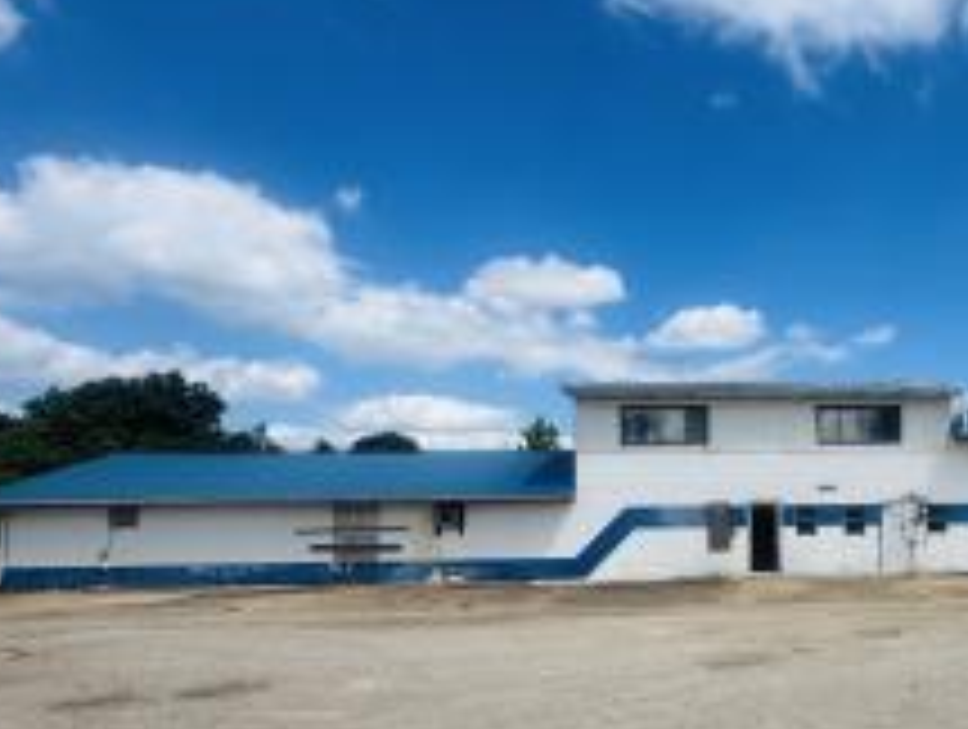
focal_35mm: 26
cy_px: 477
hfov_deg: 62.3
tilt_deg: +4.1
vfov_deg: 52.3
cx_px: 756
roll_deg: +0.3
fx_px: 728
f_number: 2.2
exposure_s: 1/3247
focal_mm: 2.22
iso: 50
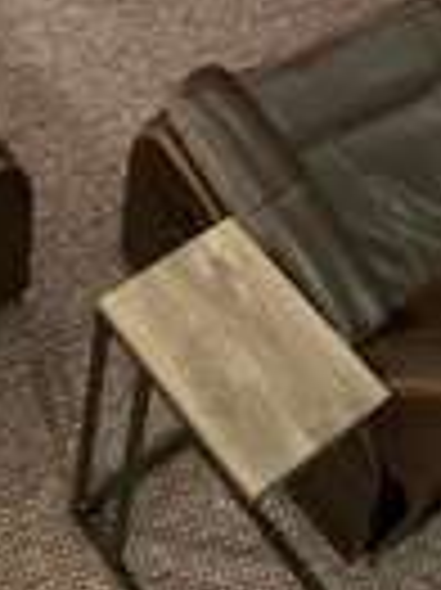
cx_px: -99
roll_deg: -2.5
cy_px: -509
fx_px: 1735
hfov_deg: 14.0
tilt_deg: -32.8
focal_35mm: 102
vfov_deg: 16.0
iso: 800
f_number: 1.6
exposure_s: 1/30
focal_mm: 4.2
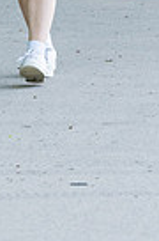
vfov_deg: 3.1
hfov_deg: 2.0
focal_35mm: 670
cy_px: -151
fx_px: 4461
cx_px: 33
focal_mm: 135
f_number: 5.6
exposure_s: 1/1250
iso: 3200
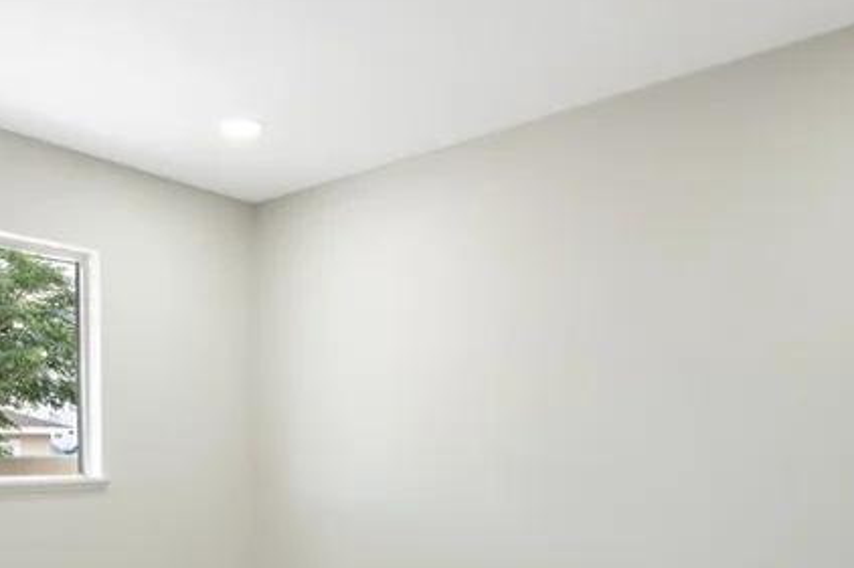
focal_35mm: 34
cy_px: 482
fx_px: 806
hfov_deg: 54.2
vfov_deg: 37.0
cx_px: 257
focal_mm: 14
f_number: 9
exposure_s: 1/3
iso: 100
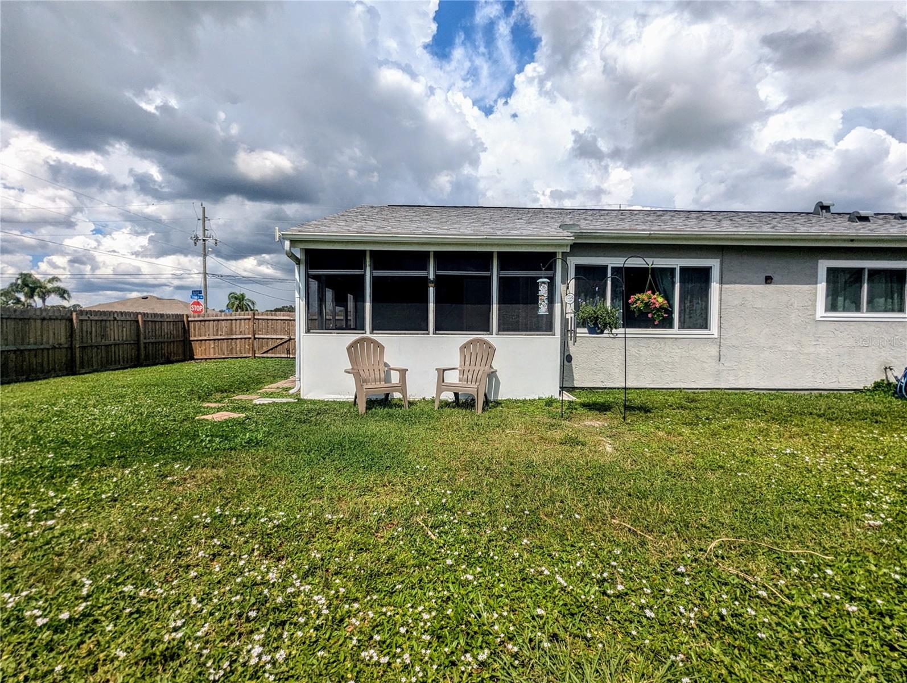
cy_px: 342
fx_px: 420
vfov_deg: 78.2
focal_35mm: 16
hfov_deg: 94.4
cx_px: 454
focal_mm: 2.35
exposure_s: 1/3448
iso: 53
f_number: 2.2
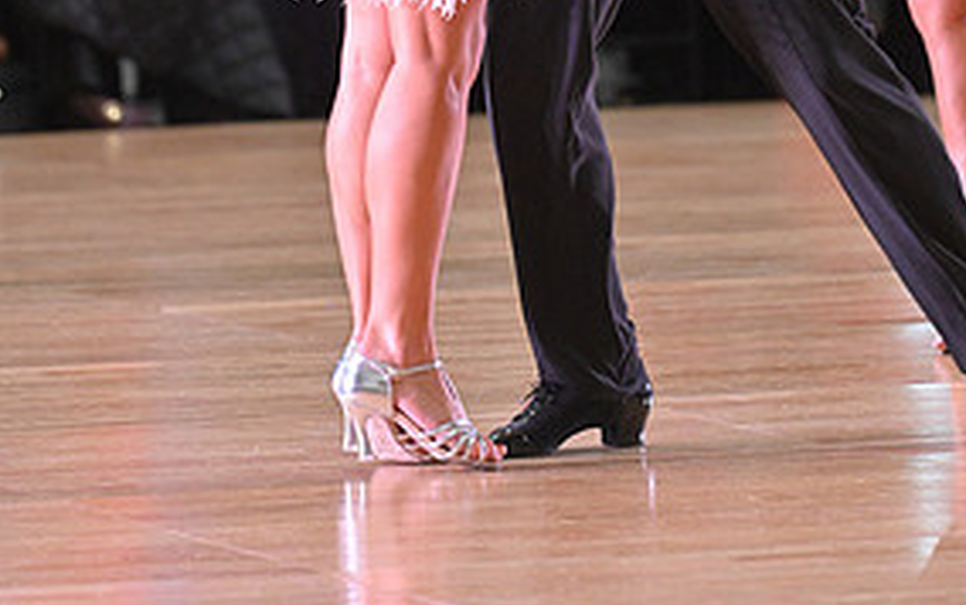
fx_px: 10407
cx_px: 515
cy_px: -228
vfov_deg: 3.3
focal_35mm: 395
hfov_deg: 5.3
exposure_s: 1/400
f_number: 4
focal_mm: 190
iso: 4000
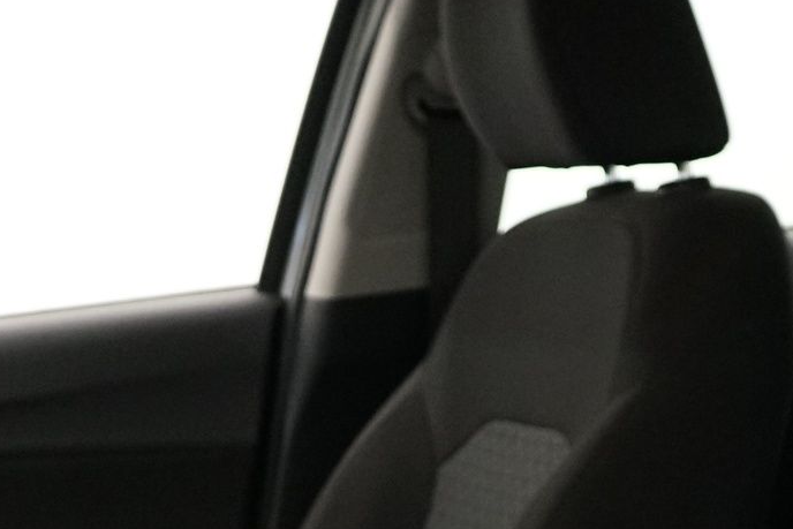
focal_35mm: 109
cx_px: 342
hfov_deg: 18.7
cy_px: 800
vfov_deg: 12.0
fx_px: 2401
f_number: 3.5
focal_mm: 30
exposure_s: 1/160
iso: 4000
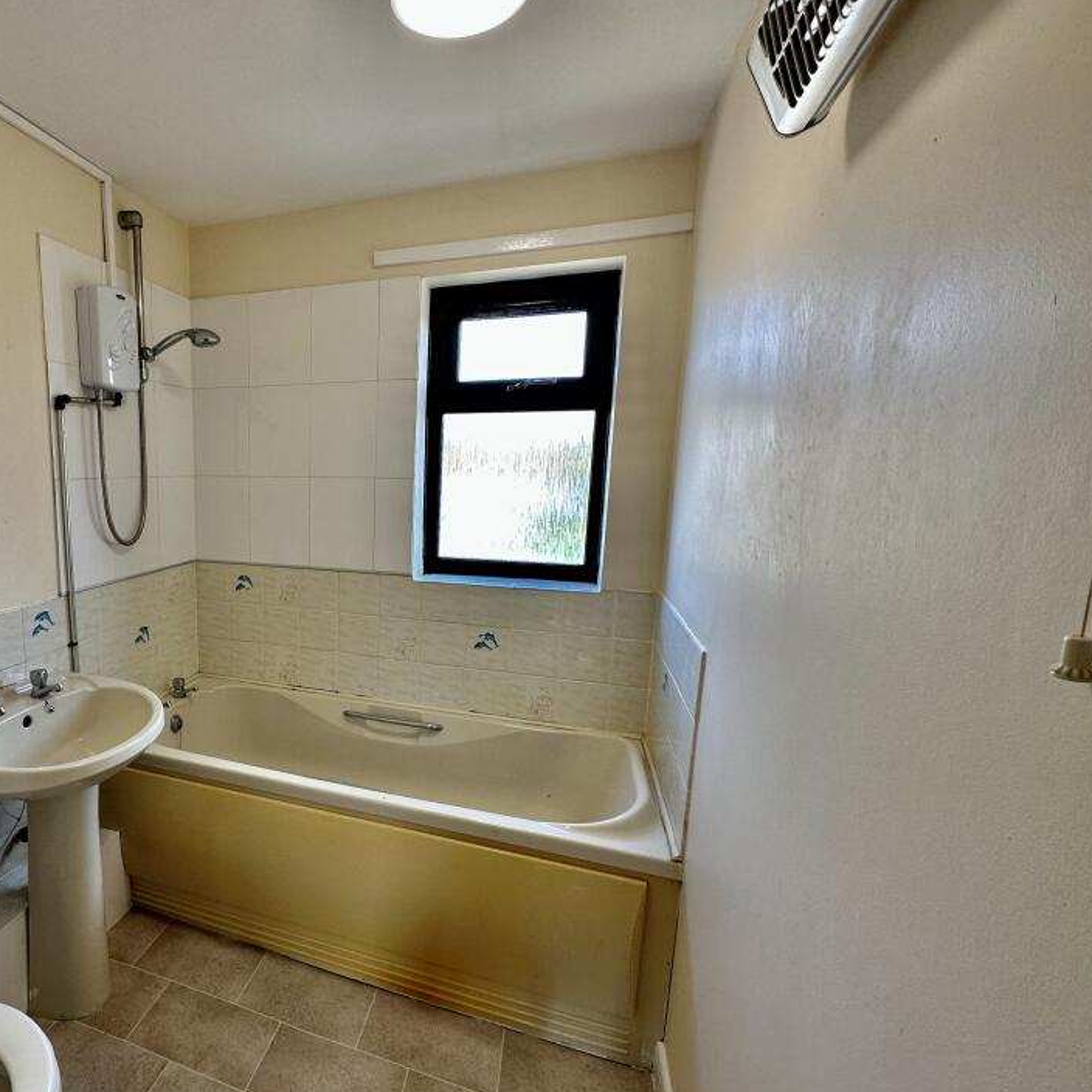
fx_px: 642
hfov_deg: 76.5
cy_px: 563
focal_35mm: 18
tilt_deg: -8.3
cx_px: 315
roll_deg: +0.5
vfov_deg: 80.7
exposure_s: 1/99
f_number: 2.2
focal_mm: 2.22
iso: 64
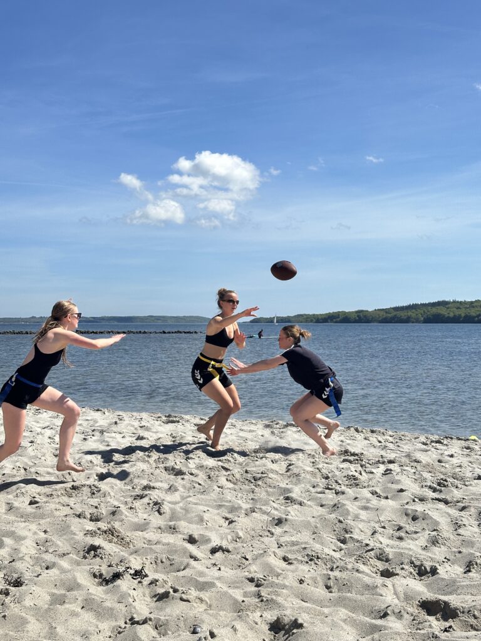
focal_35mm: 48
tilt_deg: +2.5
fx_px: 889
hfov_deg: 30.3
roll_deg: -2.1
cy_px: 320
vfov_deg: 39.7
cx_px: 240
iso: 64
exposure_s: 1/7092
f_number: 1.78
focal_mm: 6.86
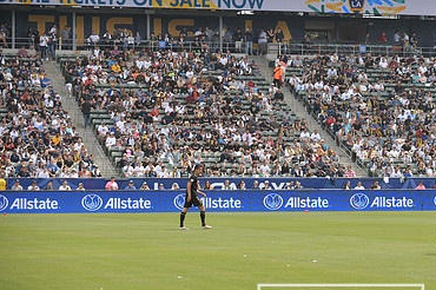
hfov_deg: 13.7
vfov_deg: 9.2
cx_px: 341
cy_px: 123
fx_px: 1803
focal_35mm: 149
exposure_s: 1/2500
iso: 320
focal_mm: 95
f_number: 3.5
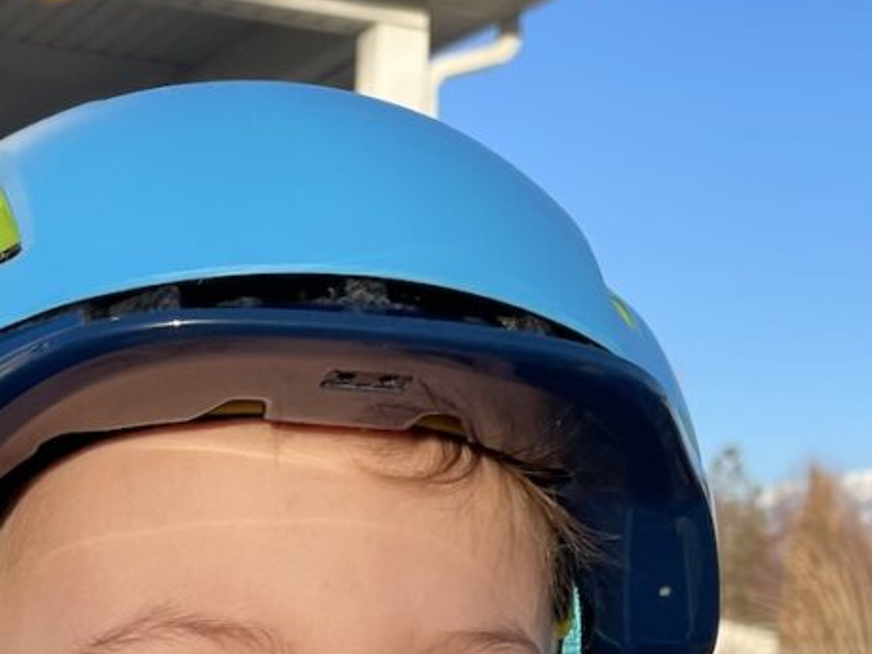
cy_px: 705
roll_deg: -2.9
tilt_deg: +1.5
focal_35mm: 58
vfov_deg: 23.7
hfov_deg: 32.4
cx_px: 182
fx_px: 1461
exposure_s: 1/1742
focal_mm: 4.2
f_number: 1.6
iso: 32
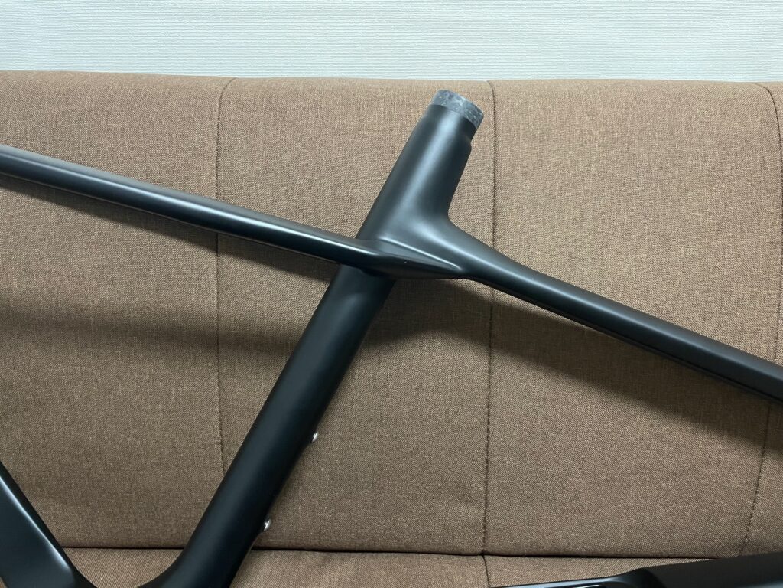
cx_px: 392
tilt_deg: -30.2
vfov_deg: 53.1
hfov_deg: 67.3
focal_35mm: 26
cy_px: 294
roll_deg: +0.0
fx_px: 588
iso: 640
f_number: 1.6
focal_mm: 4.2
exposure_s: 1/30
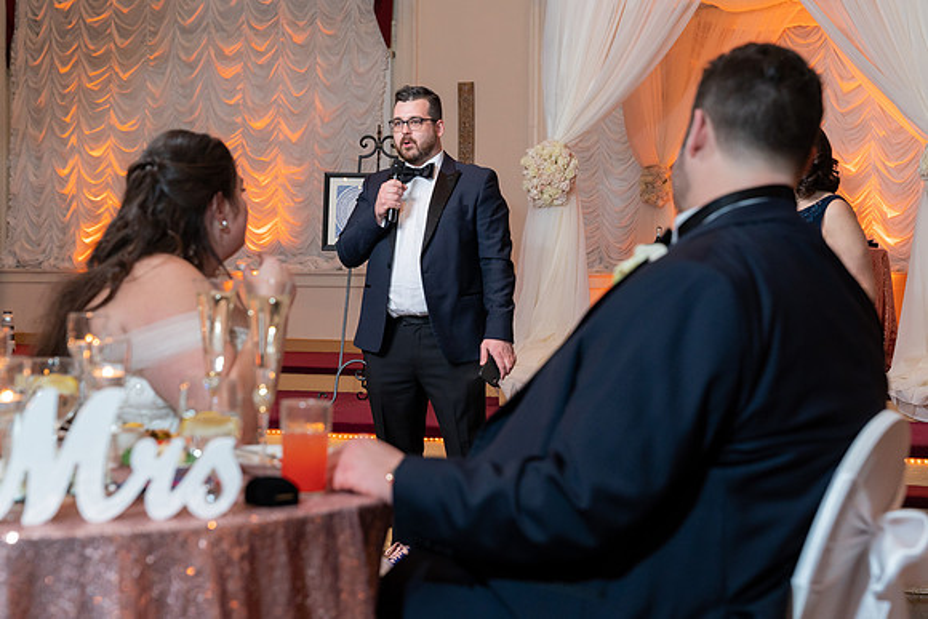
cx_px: 464
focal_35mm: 54
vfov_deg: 24.9
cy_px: 299
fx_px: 1404
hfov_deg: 36.6
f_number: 4
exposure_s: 1/100
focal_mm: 52
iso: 2000
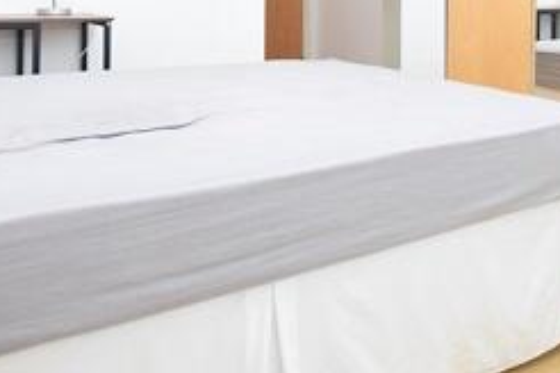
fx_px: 607
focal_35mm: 39
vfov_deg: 31.2
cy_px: -14
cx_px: 373
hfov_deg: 48.7
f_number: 4.5
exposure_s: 1/80
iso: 400
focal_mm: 10
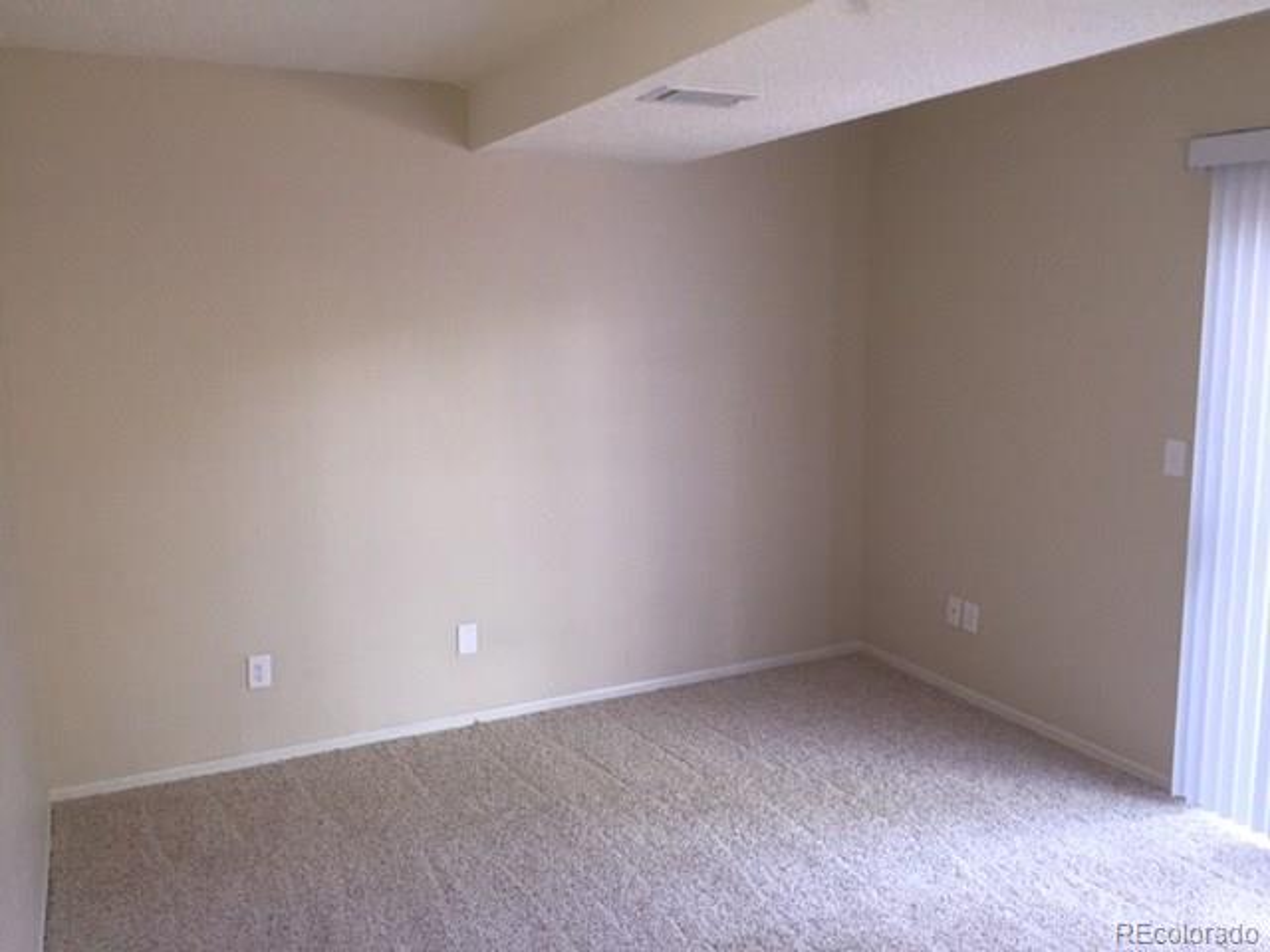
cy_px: 476
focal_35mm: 29
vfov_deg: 48.2
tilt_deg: -8.3
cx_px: 635
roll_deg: +0.7
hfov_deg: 61.7
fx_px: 1064
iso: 200
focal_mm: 4.15
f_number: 2.2
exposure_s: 1/20
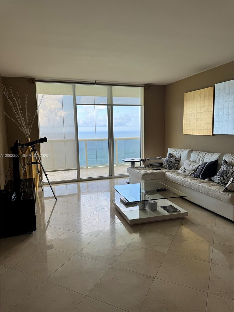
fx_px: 216
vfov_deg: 71.6
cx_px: 117
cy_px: 156
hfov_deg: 56.8
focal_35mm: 24
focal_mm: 6.76
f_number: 1.78
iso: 64
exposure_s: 1/230
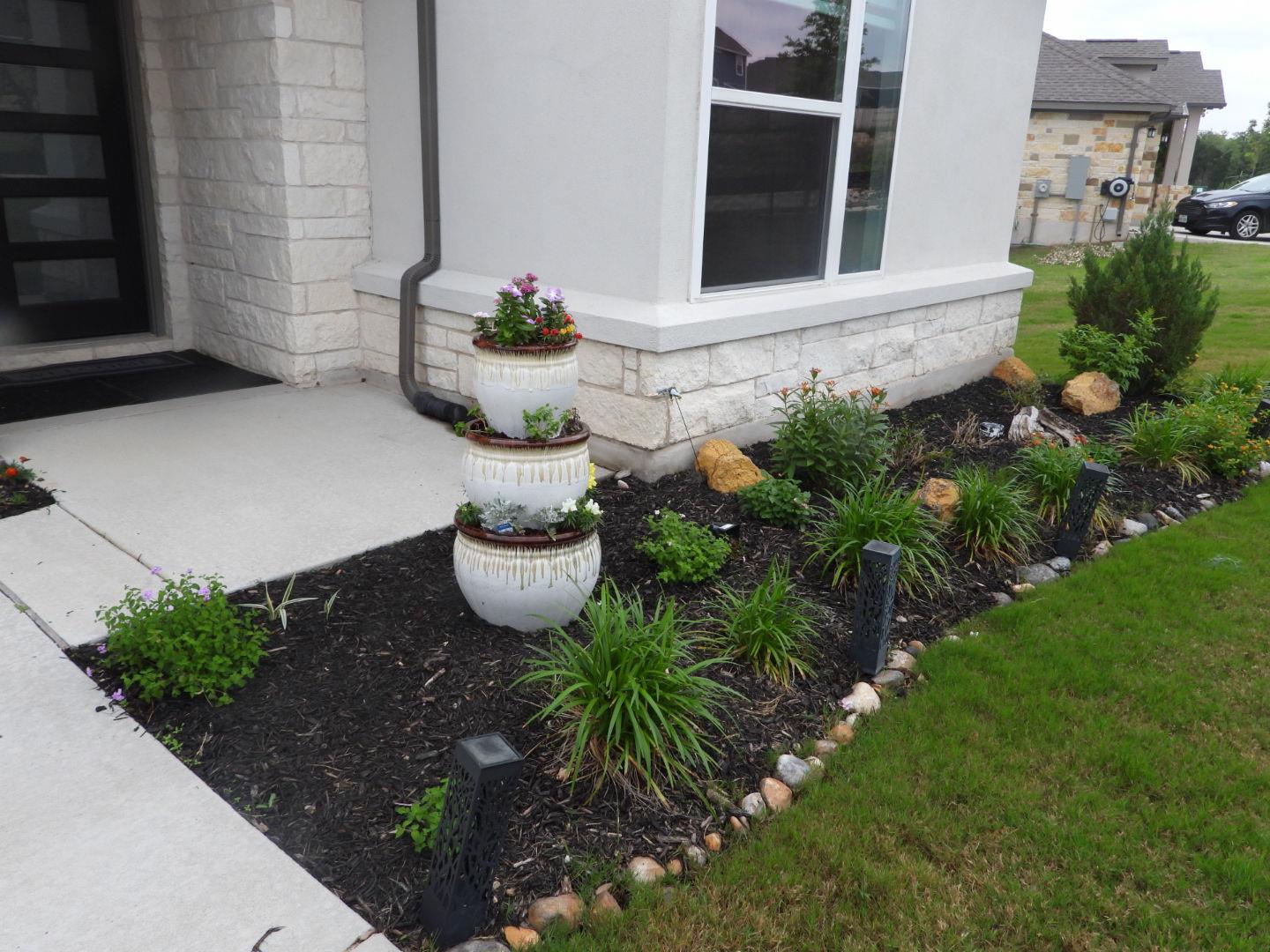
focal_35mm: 26
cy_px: 476
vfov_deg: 53.1
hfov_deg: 67.3
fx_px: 954
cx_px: 635
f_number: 2.8
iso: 160
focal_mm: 4.7
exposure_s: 1/30
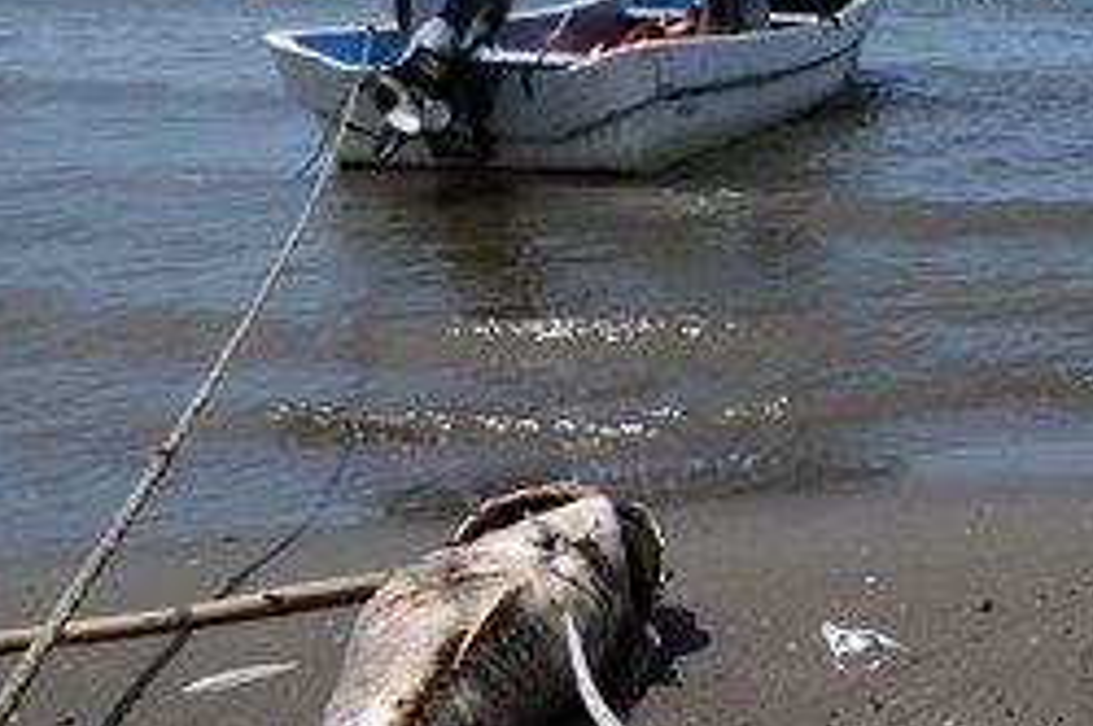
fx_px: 1395
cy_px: 658
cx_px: 1176
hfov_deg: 36.7
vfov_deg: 28.0
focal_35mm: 46
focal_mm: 12
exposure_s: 1/1000
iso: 200
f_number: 8
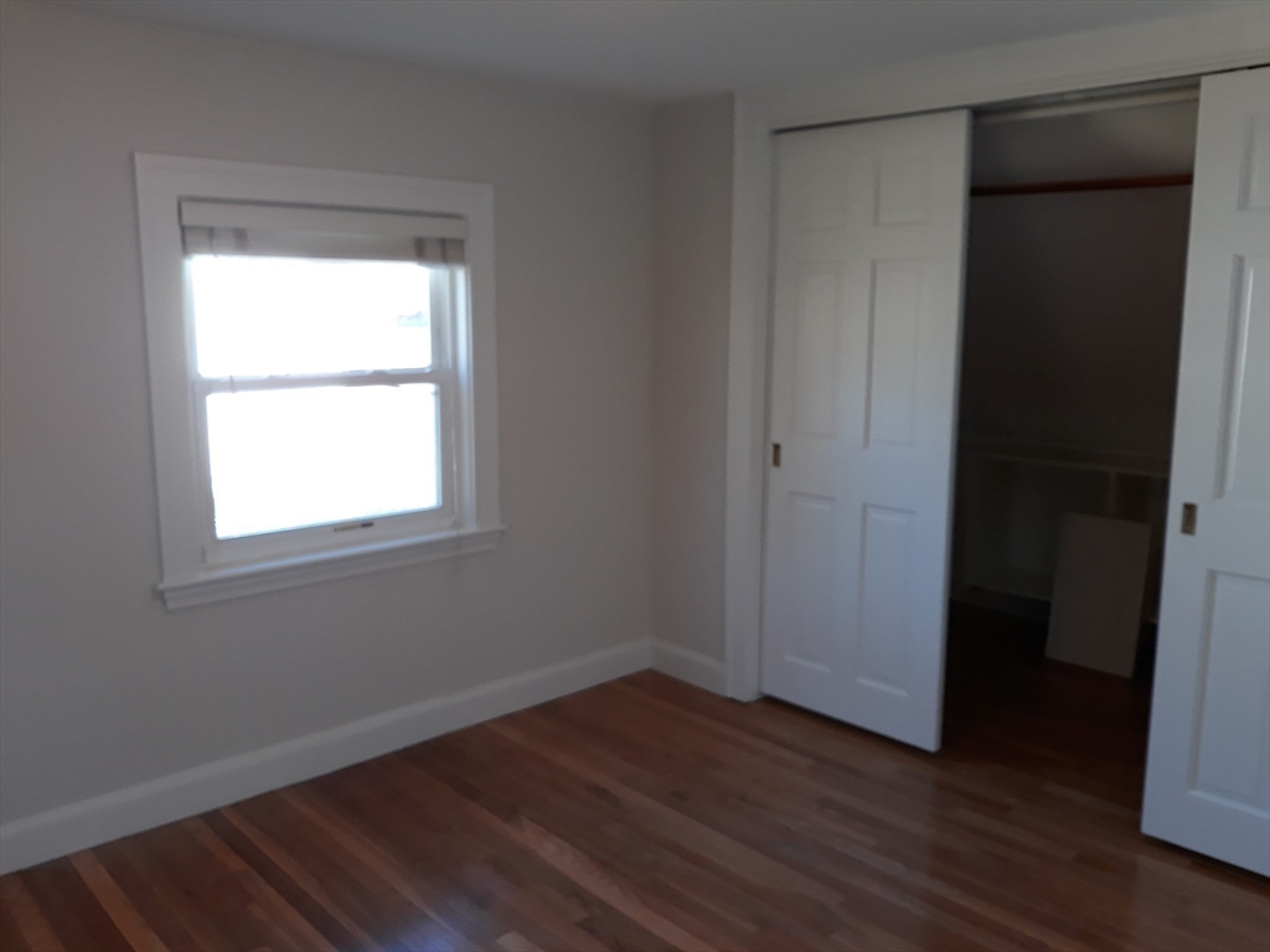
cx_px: 635
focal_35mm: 28
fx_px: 1027
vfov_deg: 49.7
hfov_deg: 63.4
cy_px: 476
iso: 64
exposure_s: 1/50
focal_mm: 3.7
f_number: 1.7
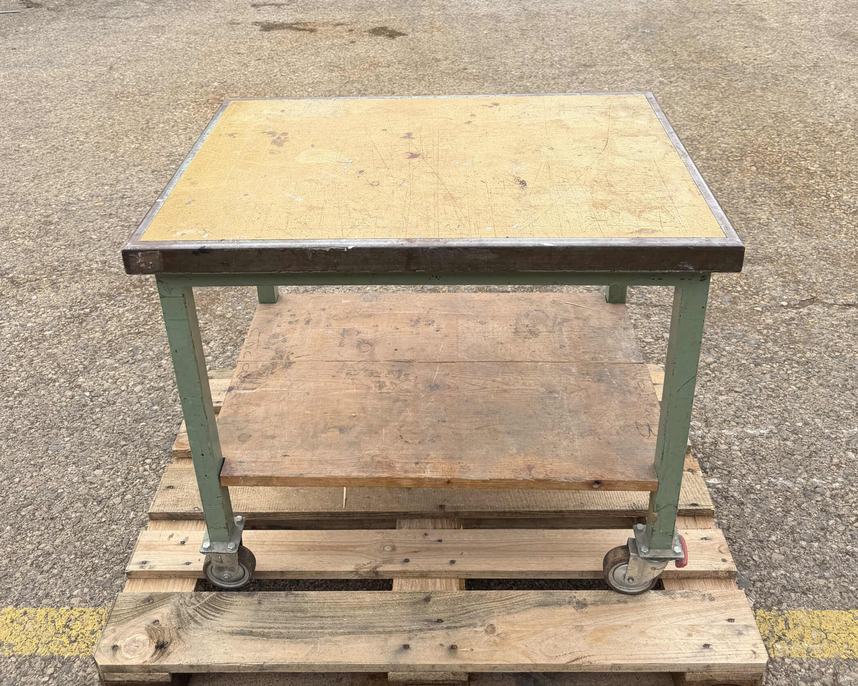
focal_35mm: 32
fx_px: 813
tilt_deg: -27.8
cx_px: 422
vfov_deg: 44.3
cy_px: 172
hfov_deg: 55.7
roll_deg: +1.0
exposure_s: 1/1271
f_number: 1.78
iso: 80
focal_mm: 6.76
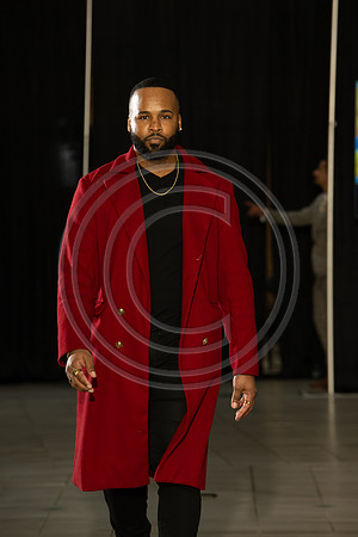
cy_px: 268
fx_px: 2983
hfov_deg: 6.9
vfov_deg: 10.3
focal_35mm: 200
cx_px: 179
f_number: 6.3
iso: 640
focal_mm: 200
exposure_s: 1/160
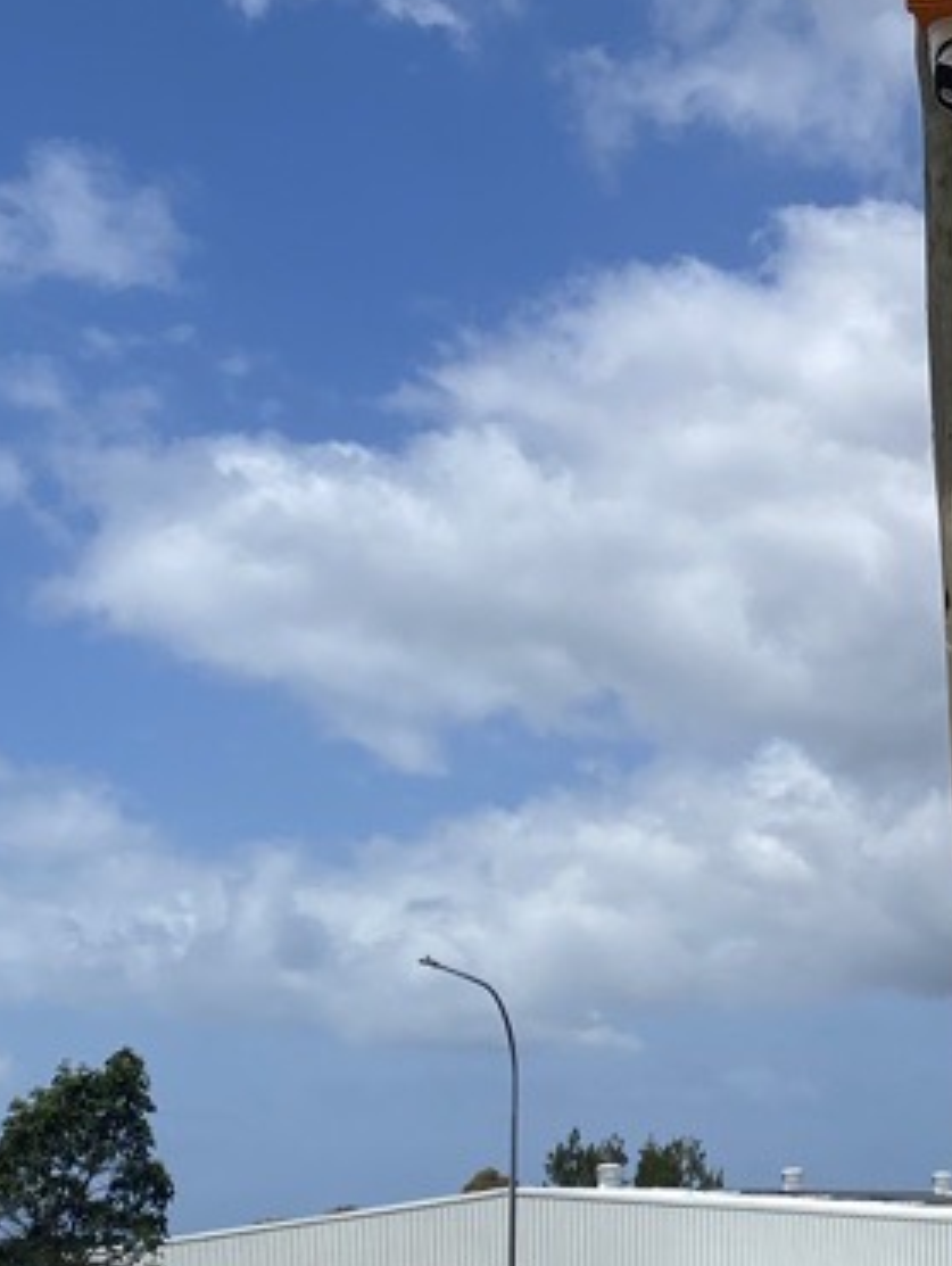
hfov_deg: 17.4
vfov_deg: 23.0
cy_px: 273
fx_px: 3075
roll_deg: +1.3
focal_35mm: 84
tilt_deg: +17.9
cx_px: 846
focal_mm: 4.25
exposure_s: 1/6410
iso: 32
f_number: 1.8
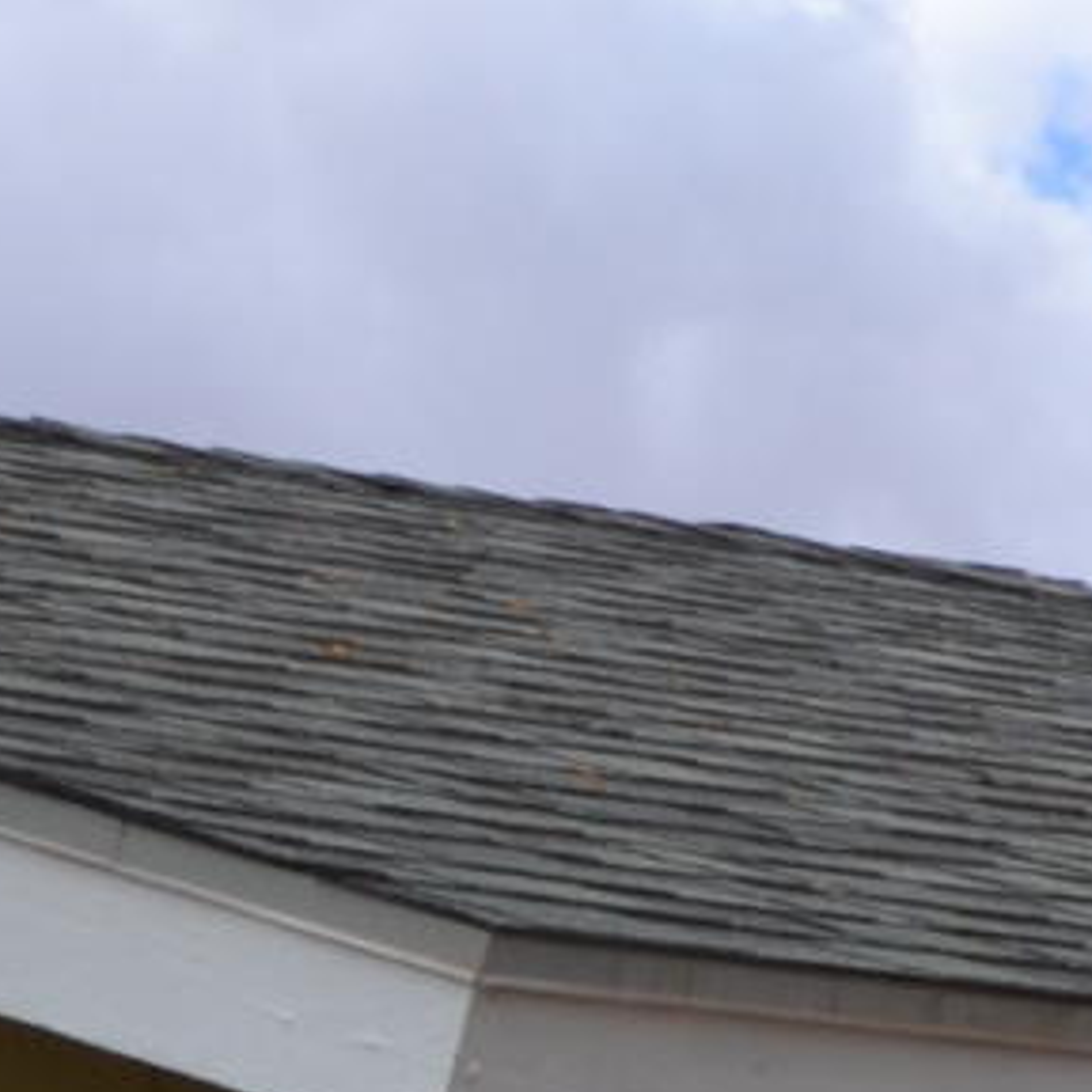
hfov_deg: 5.5
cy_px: 1236
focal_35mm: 319
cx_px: -76
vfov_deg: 5.5
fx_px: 11385
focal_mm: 24
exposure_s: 1/250
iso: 100
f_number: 8
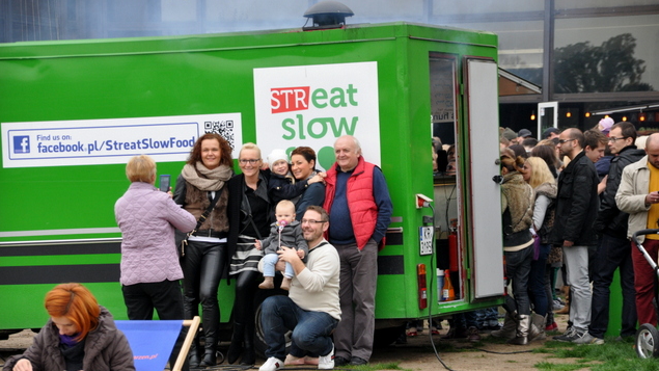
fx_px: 3040
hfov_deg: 12.4
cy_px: 202
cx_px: 331
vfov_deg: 7.0
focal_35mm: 174
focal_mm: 110
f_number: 5.3
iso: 640
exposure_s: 1/250
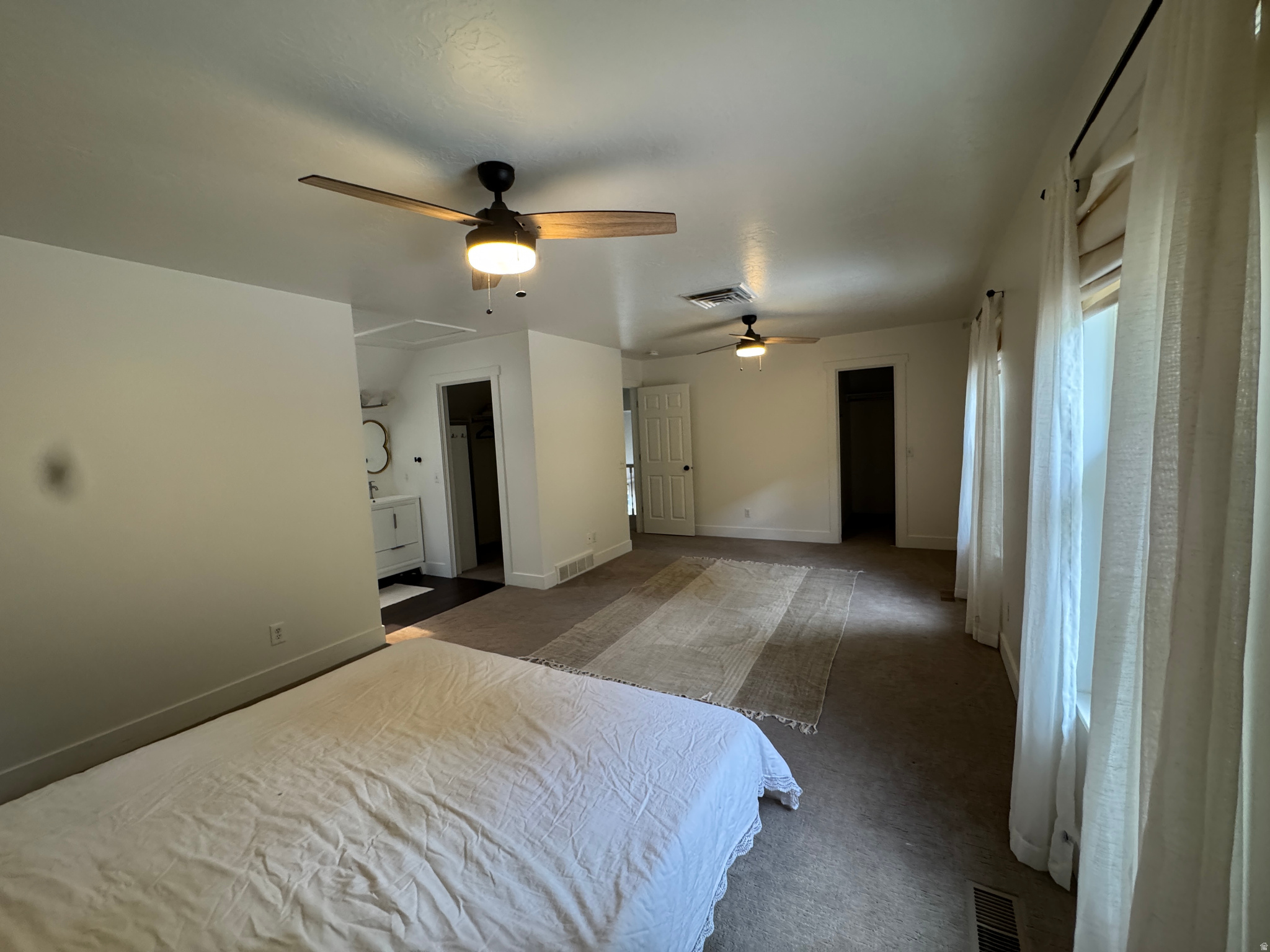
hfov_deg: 102.1
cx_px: 635
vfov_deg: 85.7
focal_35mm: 14
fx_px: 514
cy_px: 476
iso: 320
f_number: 2.2
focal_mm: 2.22
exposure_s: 1/120
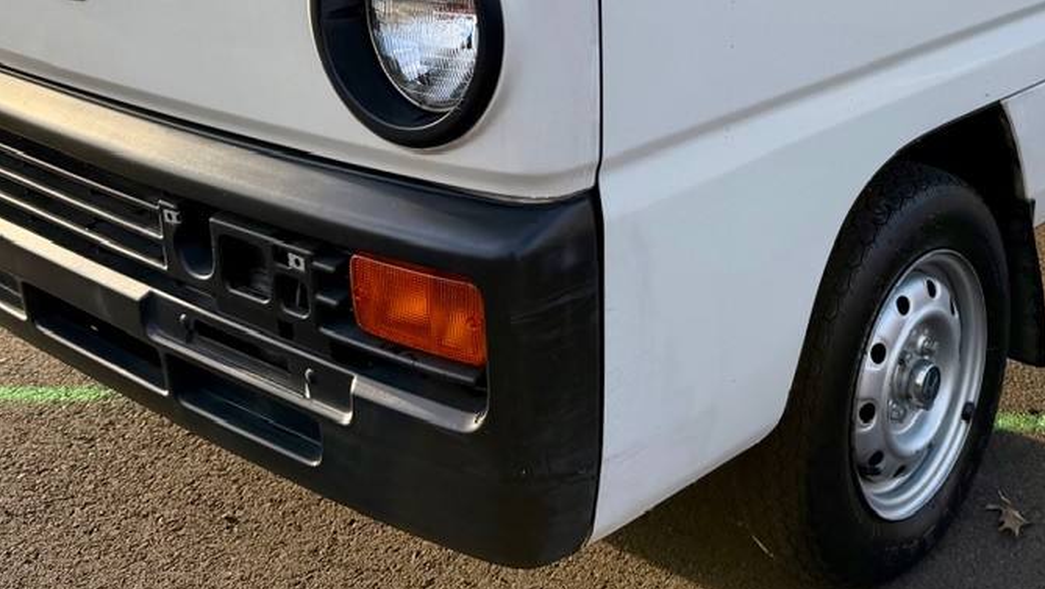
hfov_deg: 40.8
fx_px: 1386
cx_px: 698
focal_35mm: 50
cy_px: -77
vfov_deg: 22.5
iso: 100
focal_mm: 6.76
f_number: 1.78
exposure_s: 1/1653
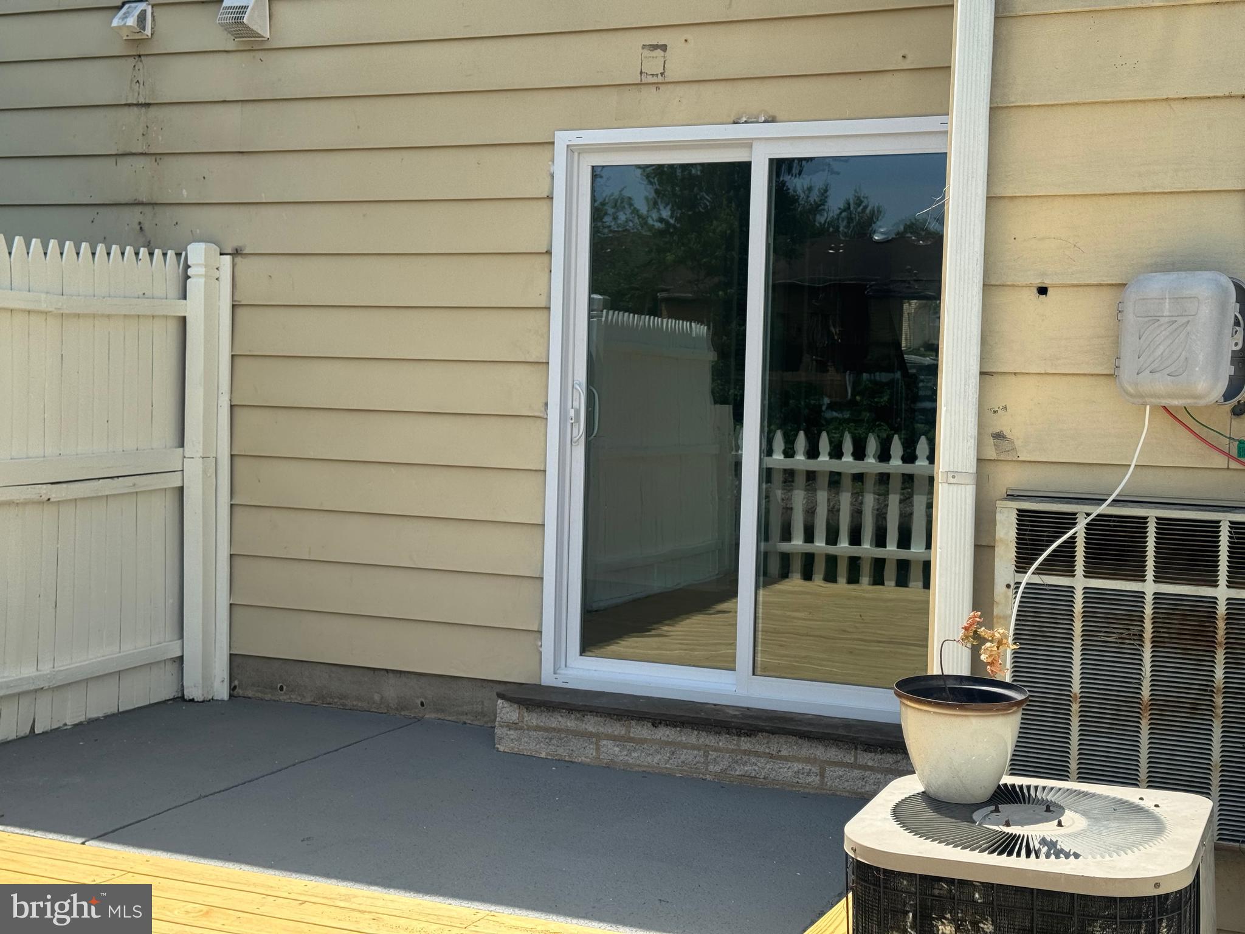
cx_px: 622
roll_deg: -1.7
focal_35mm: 48
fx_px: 1726
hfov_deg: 39.7
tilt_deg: -3.5
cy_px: 467
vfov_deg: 30.3
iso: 64
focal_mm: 6.76
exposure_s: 1/3257
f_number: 1.78
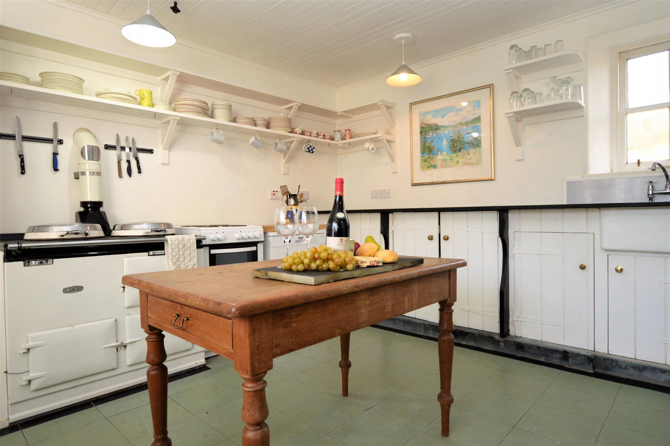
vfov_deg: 59.4
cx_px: 335
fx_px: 390
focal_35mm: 21
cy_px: 223
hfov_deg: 81.3
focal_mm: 14
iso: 200
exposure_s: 1/125
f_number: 4
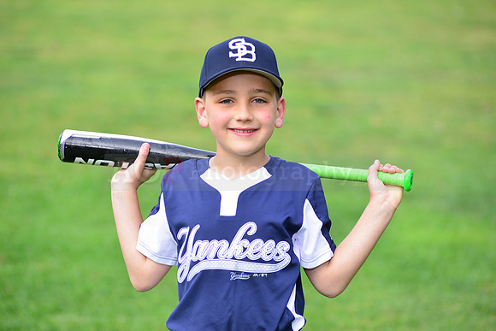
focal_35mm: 170
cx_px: 248
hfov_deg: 12.1
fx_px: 2343
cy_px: 166
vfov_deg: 8.1
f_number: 5.6
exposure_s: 1/200
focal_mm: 170
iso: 320
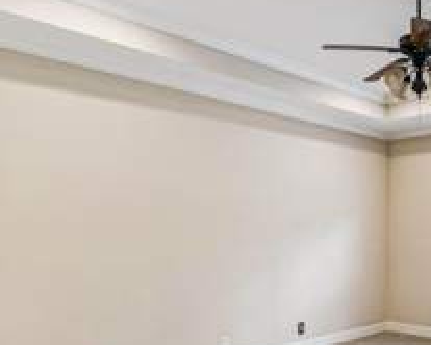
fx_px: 472
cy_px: 239
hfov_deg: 41.3
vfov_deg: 39.5
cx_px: 450
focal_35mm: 37
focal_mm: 17
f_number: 8
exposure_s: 1/10
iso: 250
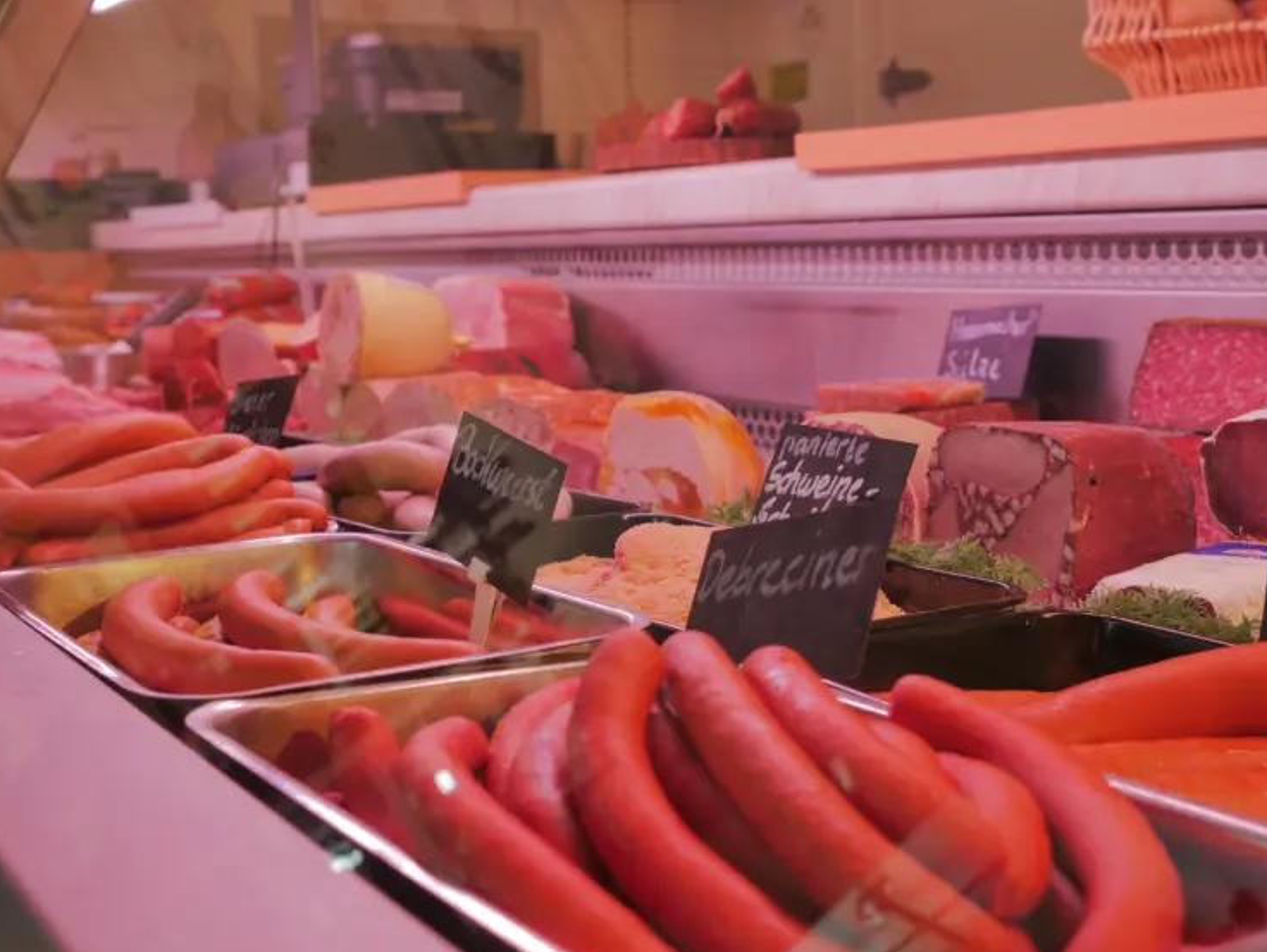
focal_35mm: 48
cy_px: 495
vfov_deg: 30.3
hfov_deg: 39.6
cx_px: 627
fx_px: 1758
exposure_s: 1/15
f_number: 5.4
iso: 200
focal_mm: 23
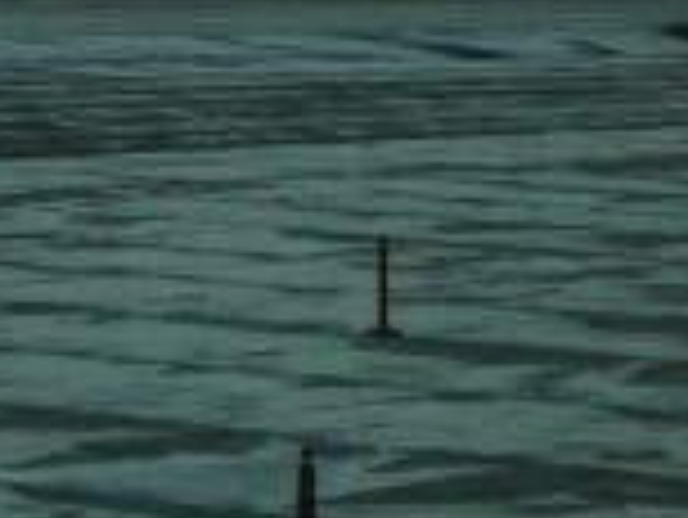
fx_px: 4654
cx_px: 157
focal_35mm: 234
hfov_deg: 8.4
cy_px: -865
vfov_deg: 6.0
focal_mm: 4.28
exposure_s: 1/6135
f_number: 2.4
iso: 50
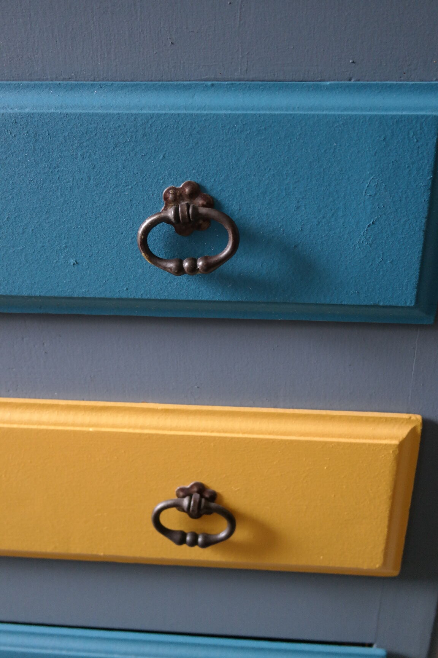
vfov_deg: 57.2
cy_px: 329
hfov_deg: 40.0
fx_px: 602
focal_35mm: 33
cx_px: 219
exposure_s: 1/40
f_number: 3.5
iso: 1600
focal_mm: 22
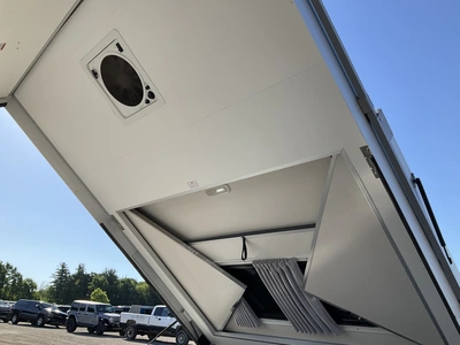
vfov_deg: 48.2
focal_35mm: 29
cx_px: 230
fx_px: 385
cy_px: 172
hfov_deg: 61.7
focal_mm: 3
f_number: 1.8
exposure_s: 1/978
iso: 25
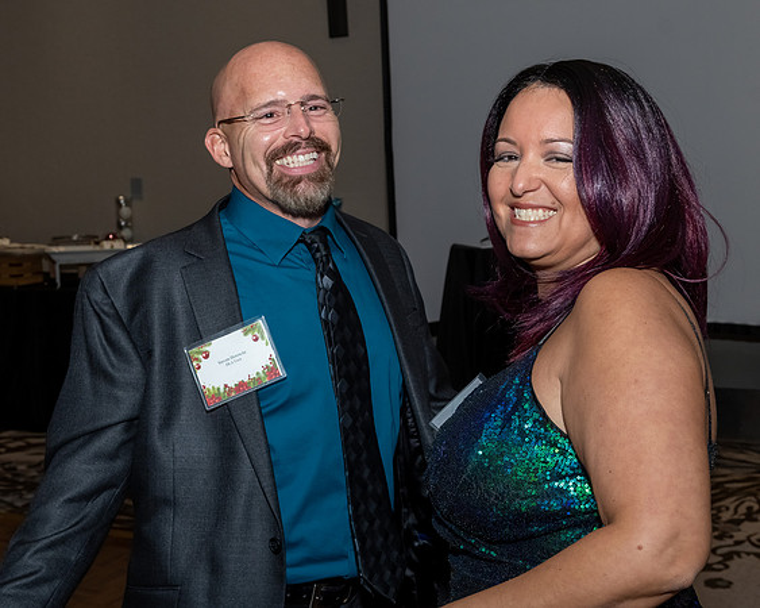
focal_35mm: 57
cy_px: 264
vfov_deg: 26.5
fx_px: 1290
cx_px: 334
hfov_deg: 32.8
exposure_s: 1/250
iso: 500
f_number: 6.3
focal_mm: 30
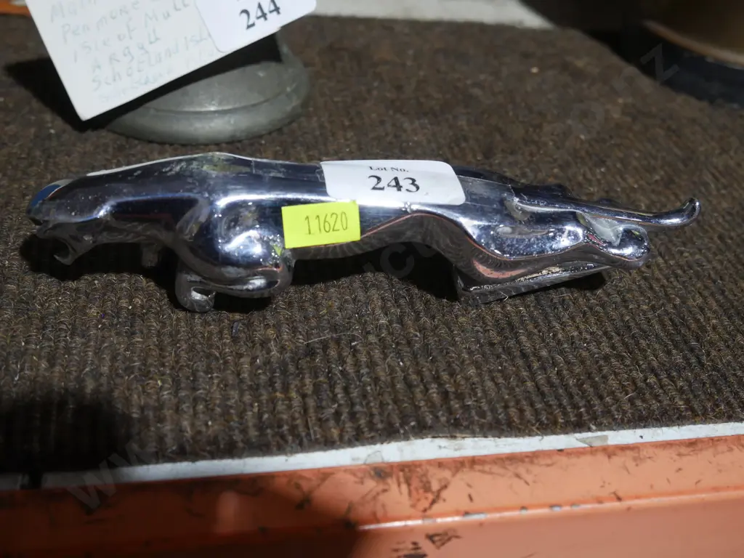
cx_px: 372
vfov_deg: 36.0
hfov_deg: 46.8
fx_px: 860
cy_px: 279
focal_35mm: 40
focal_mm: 20
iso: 640
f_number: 4.5
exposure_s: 1/60
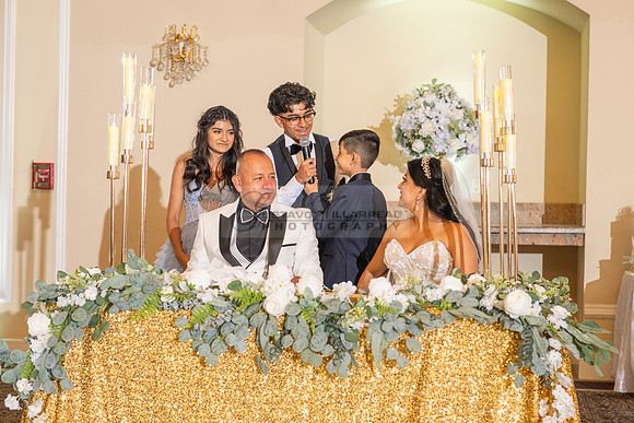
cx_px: 312
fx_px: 1376
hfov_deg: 25.9
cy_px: 202
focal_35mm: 78
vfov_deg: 17.5
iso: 800
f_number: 4
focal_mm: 70
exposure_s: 1/160
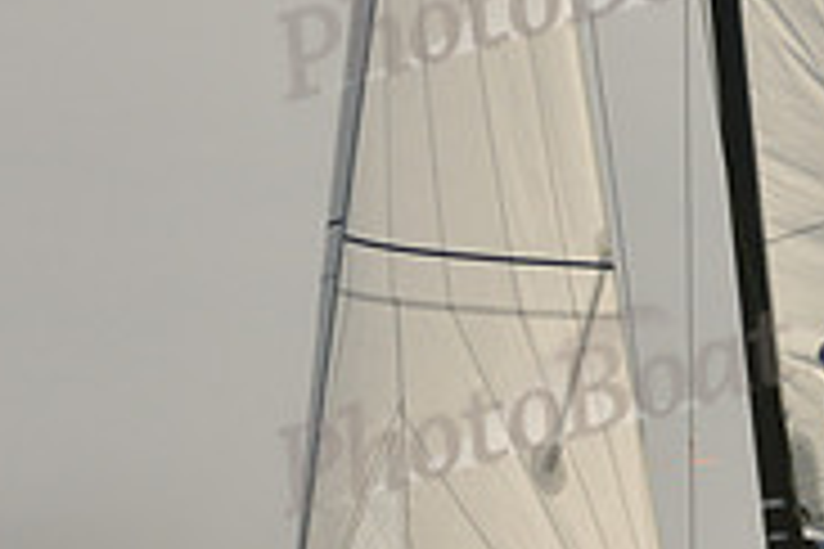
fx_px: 15929
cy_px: 569
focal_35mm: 696
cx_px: 1148
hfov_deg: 3.0
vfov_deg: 2.0
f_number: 9
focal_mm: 220
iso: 320
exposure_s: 1/1600
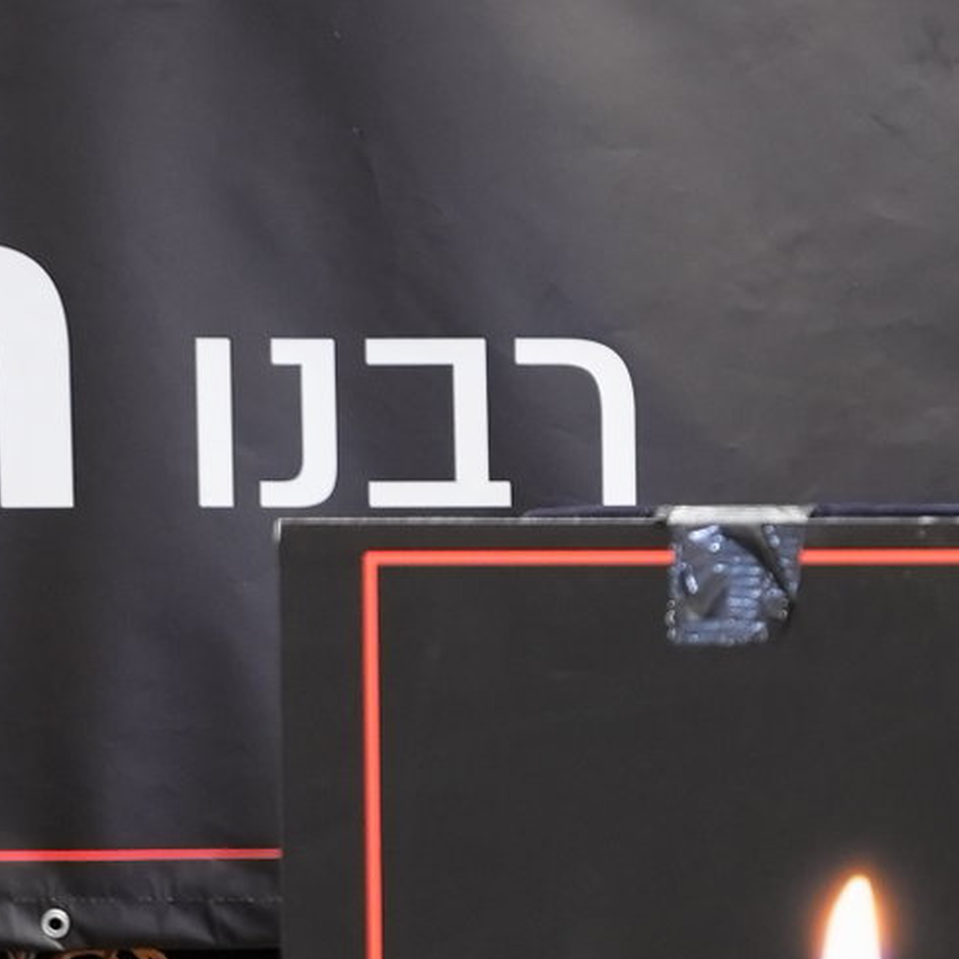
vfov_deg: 13.8
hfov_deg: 13.6
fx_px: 3887
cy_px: 1004
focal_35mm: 124
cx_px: 1177
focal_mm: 34
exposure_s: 1/200
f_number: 4
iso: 2500
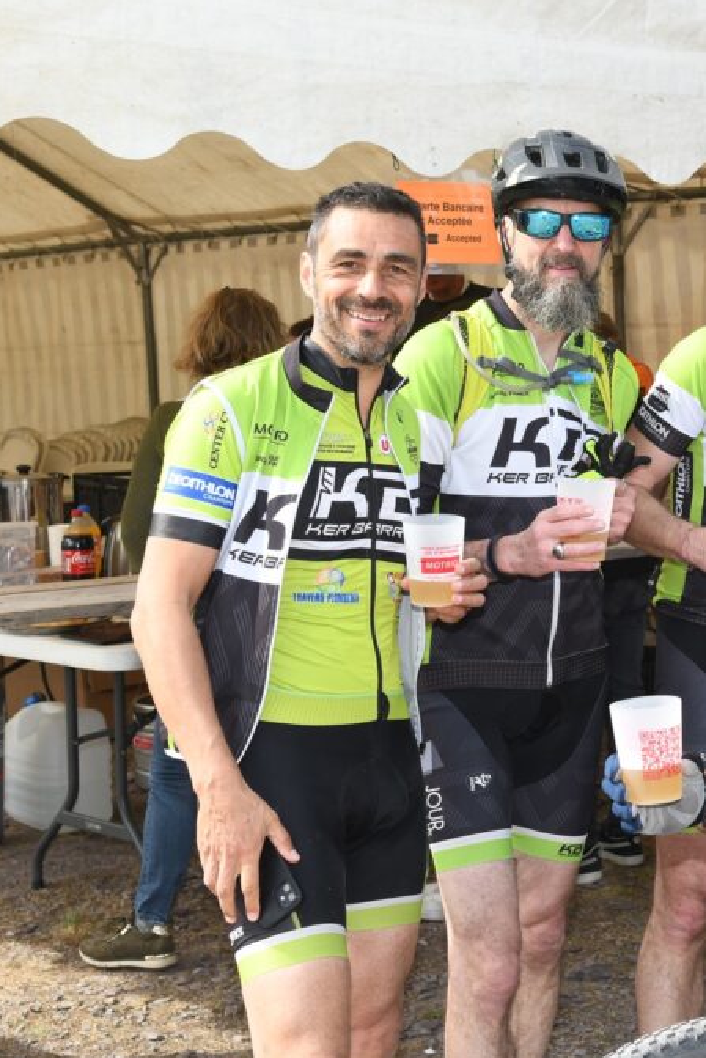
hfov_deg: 18.3
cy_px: 531
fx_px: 2146
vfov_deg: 27.7
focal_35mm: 73
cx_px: 668
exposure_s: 1/125
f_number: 5.6
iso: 100
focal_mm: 32
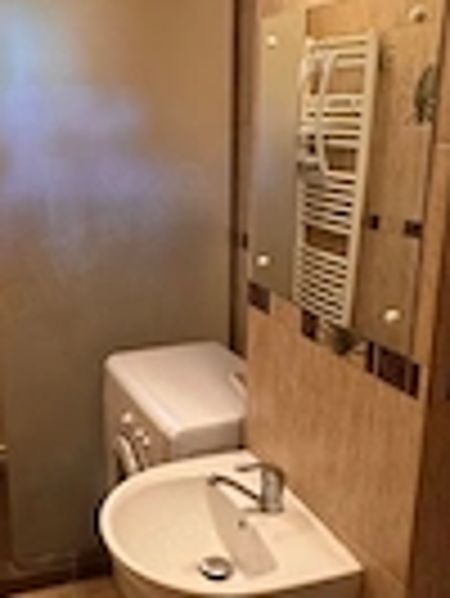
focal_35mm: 42
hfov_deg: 34.1
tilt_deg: -15.0
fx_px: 727
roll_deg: +1.2
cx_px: 153
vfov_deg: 44.7
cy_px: 319
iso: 800
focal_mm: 2.22
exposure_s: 1/50
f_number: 2.2
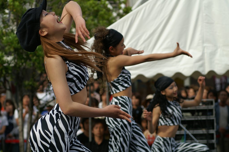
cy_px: 76
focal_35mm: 150
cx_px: 114
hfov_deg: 13.7
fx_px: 953
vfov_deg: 9.1
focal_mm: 100
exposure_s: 1/750
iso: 100
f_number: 4.5
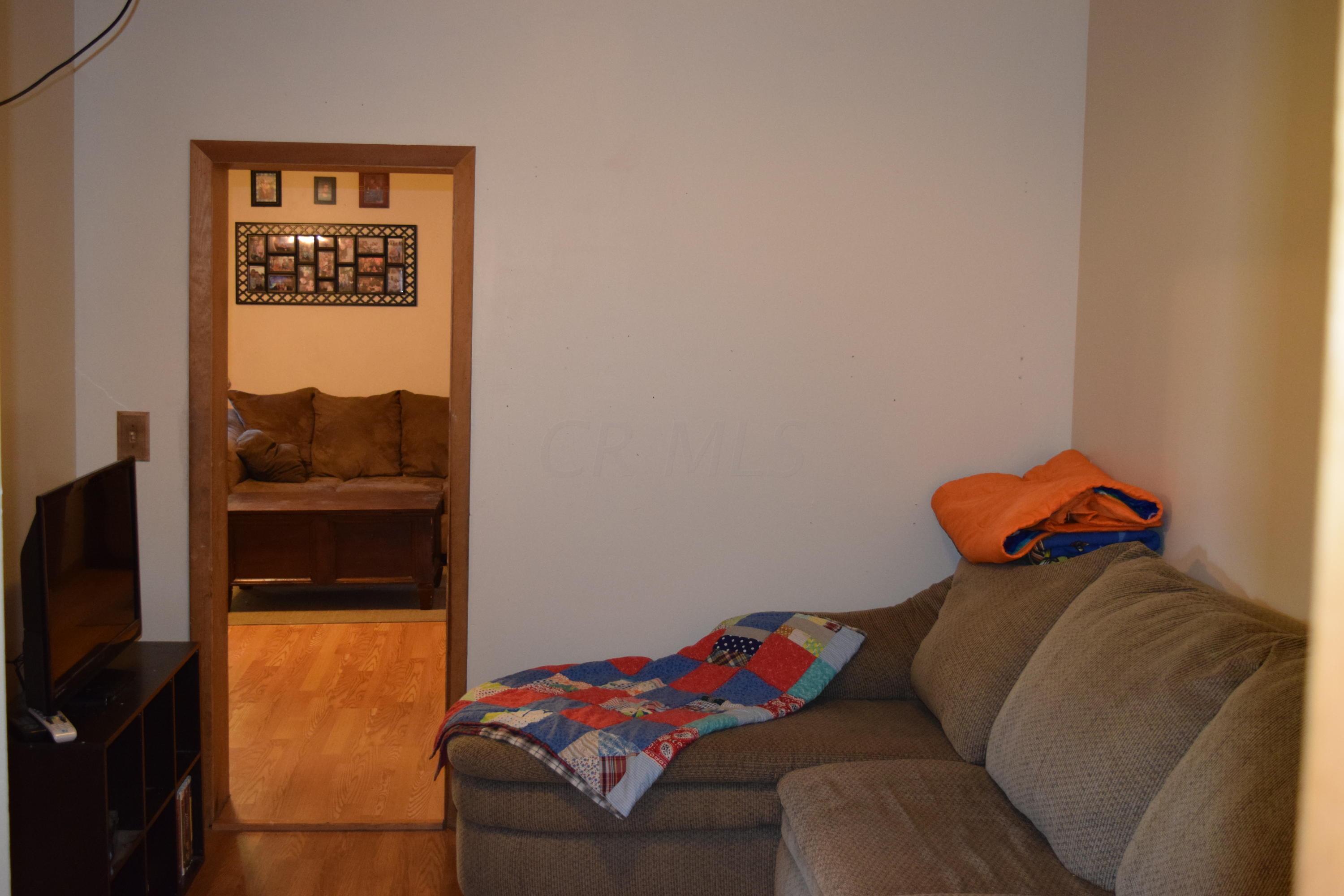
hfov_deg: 47.9
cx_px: 672
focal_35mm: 40
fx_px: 1512
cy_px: 448
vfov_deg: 33.0
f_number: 4
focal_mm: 27
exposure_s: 1/60
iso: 2000
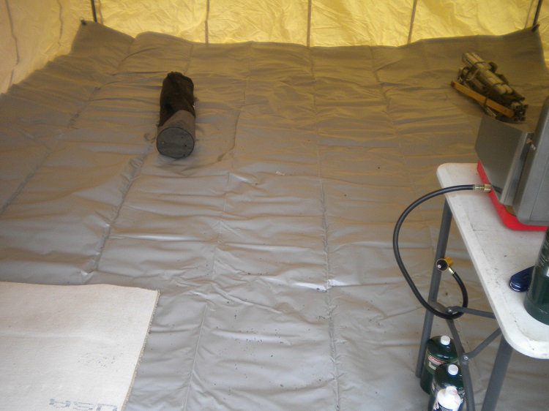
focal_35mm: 35
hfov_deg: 52.6
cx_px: 274
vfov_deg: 40.7
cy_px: 206
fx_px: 555
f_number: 3.1
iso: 143
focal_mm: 6.3
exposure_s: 1/60.4
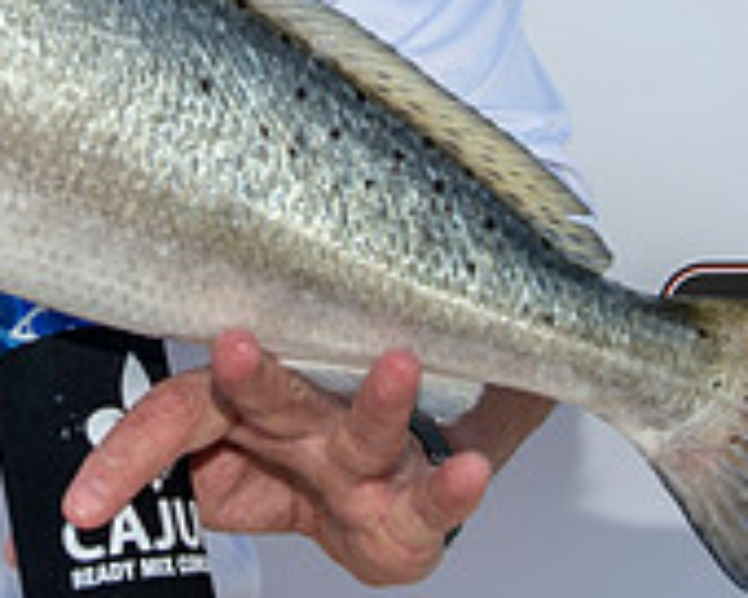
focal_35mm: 138
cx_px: 156
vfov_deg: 11.0
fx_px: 3055
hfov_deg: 13.9
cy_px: -116
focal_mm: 35
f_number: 8
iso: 125
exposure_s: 1/200
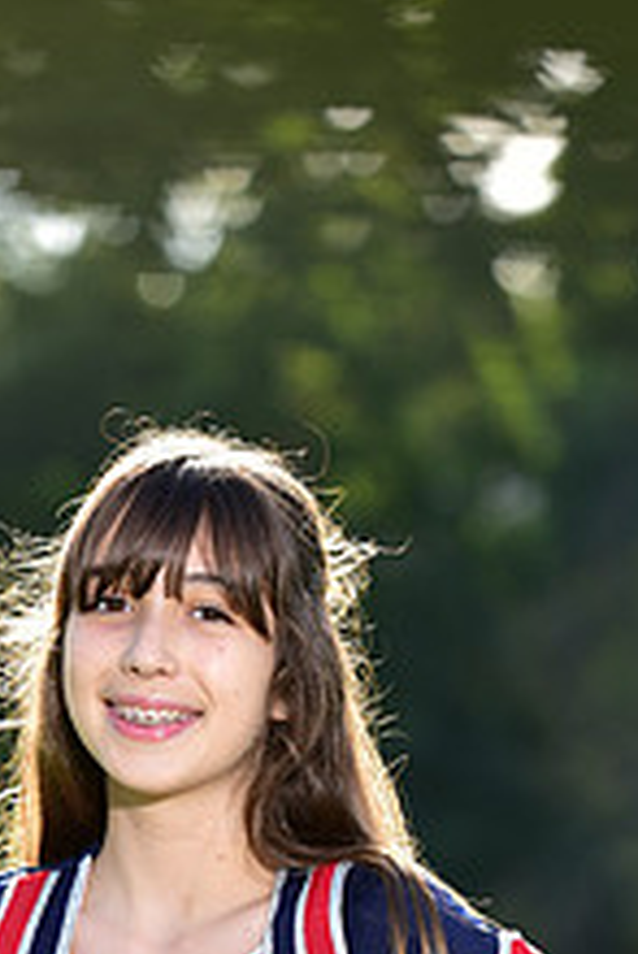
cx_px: 141
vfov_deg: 6.2
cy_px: 1140
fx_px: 8732
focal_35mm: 329
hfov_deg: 4.2
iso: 80
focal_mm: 125
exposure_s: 1/250
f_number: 5.6
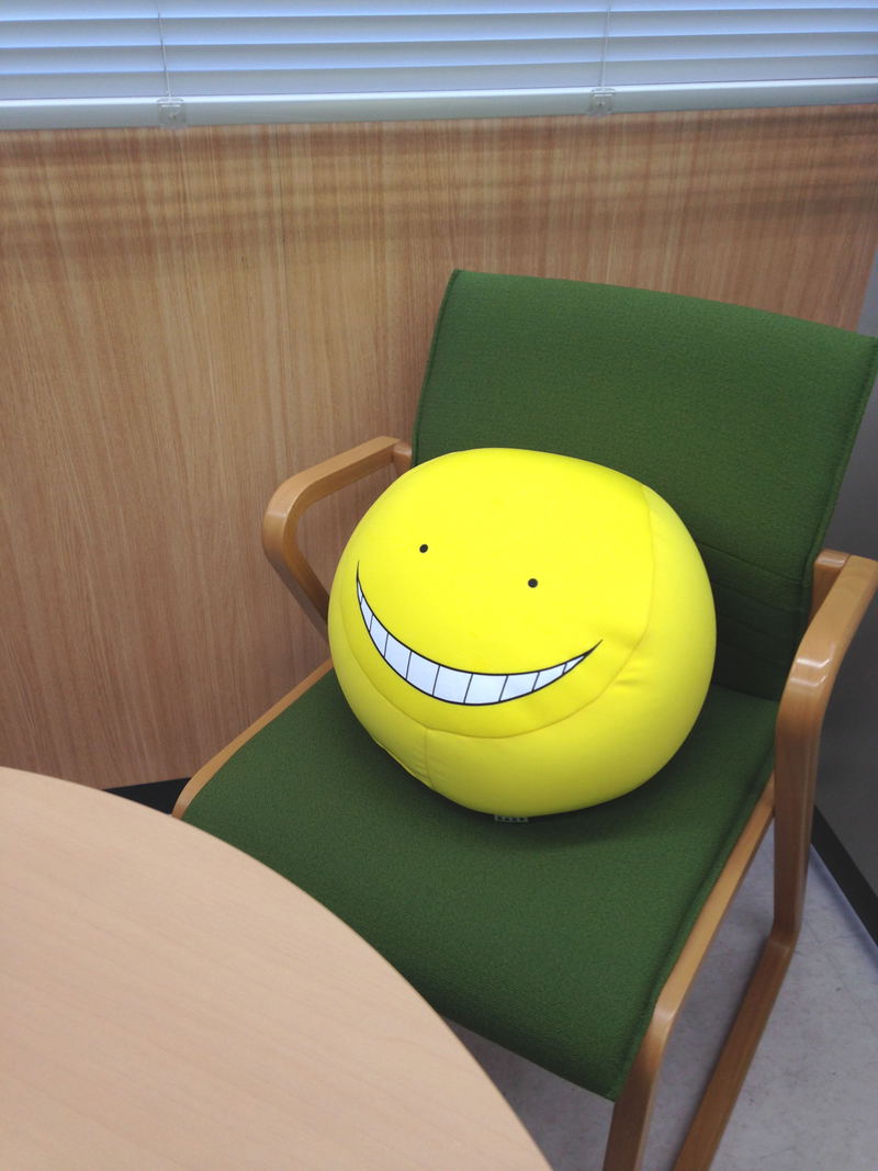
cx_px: 439
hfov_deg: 42.9
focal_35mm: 33
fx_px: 1116
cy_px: 586
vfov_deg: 55.4
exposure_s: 1/60
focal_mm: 4.12
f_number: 2.4
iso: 50
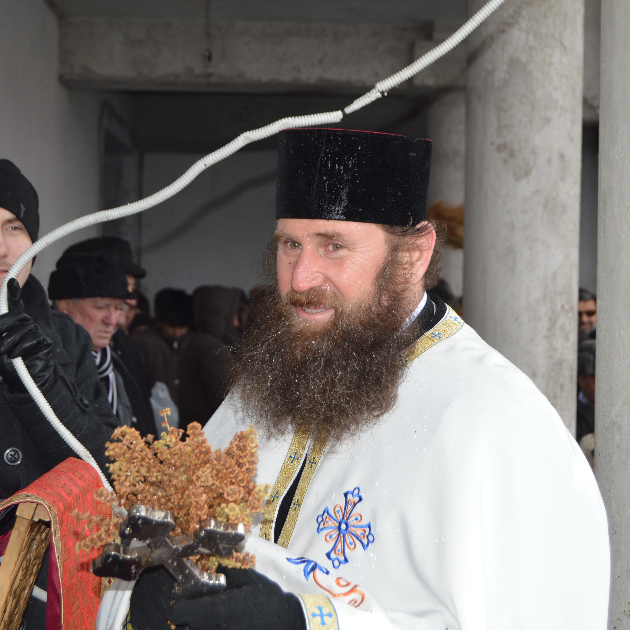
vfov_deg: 20.9
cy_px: 313
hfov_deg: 20.9
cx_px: 266
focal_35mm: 83
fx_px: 1709
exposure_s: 1/125
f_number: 5
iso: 180
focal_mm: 42
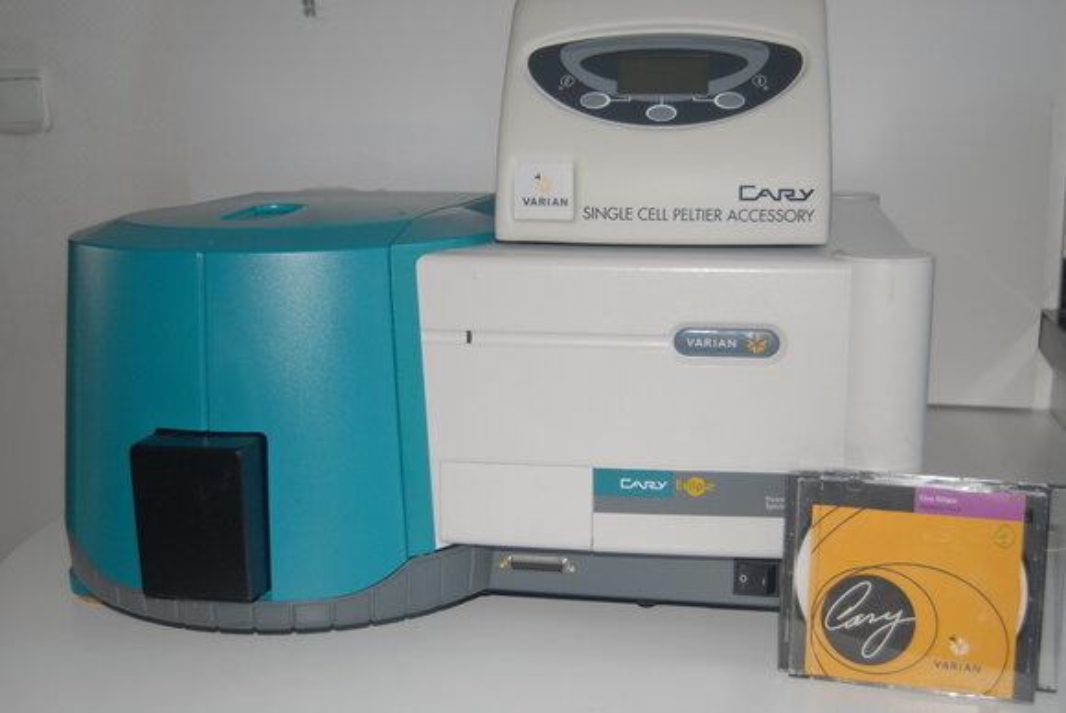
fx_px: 1334
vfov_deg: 29.9
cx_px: 533
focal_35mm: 45
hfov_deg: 43.6
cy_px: 356
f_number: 4.2
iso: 400
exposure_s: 1/160
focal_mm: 30
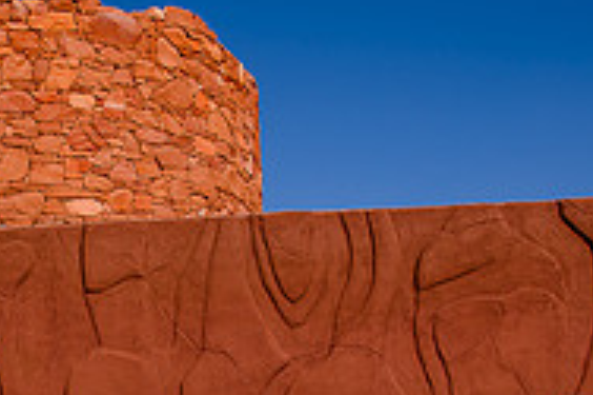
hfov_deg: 26.3
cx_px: 38
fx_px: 1218
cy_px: 490
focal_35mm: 74
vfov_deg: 17.4
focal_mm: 24
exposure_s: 1/250
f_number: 10
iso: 125
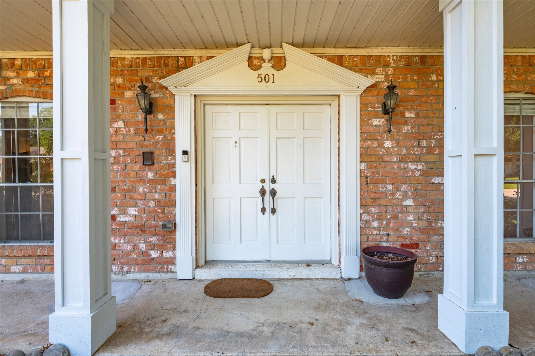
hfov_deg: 90.0
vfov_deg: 67.3
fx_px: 267
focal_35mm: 18
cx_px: 268
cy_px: 178
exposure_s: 1/25
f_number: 13
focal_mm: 18
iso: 125
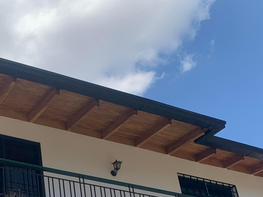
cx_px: 16
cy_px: 229
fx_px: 494
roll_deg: +3.8
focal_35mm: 65
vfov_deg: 21.2
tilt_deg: +25.2
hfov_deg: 28.4
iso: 25
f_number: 1.8
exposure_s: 1/1490
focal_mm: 4.25
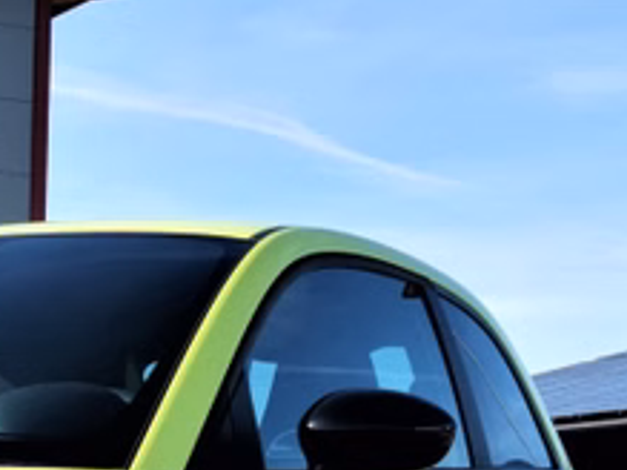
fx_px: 2118
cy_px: 673
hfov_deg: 16.0
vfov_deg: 12.1
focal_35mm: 117
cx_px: -180
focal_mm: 5.58
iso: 50
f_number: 1.8
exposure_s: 1/1946
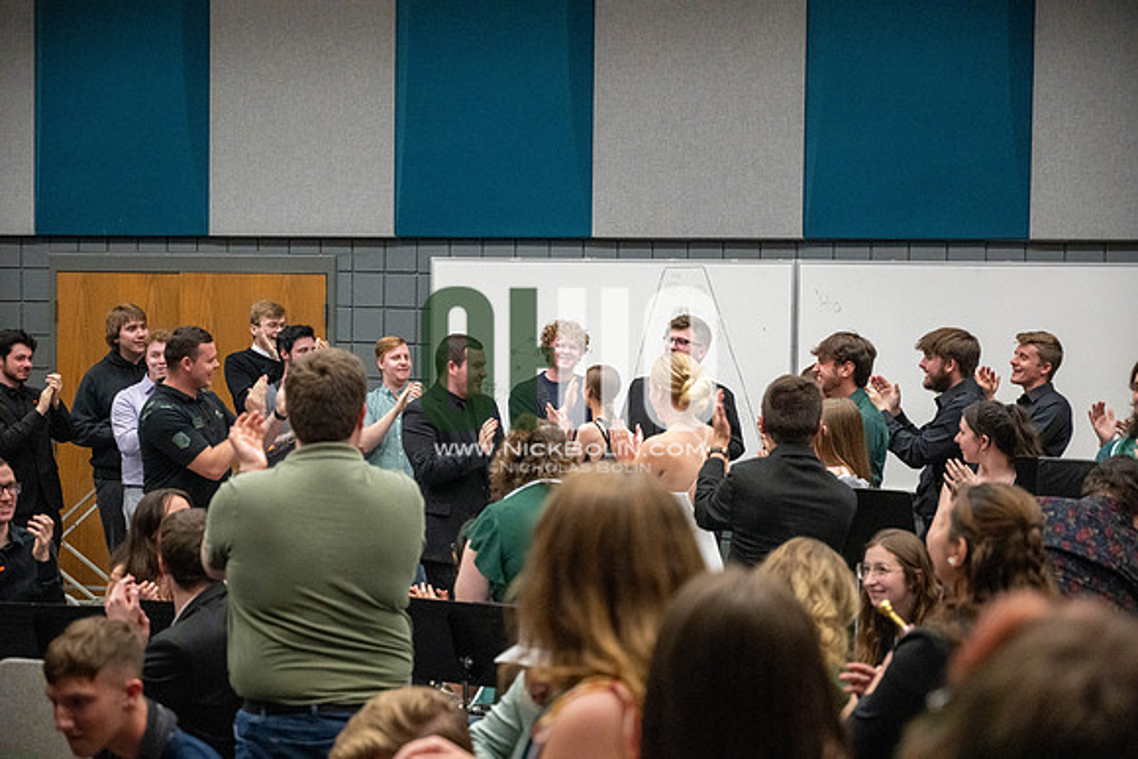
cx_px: 569
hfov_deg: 28.8
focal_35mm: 70
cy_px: 380
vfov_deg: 19.5
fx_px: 2213
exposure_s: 1/500
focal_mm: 70
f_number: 4
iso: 10000
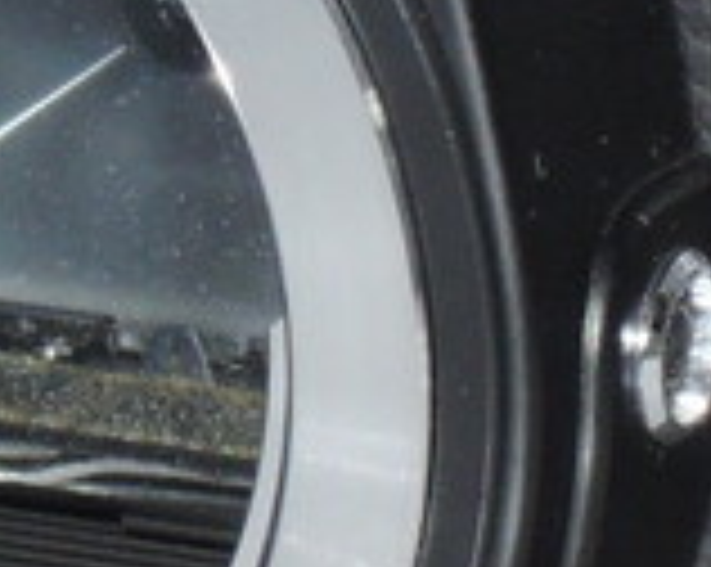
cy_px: -194
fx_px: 16372
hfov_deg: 2.5
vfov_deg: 2.0
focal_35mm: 779
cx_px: -184
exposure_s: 1/60
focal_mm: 22.4
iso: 400
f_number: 7.3
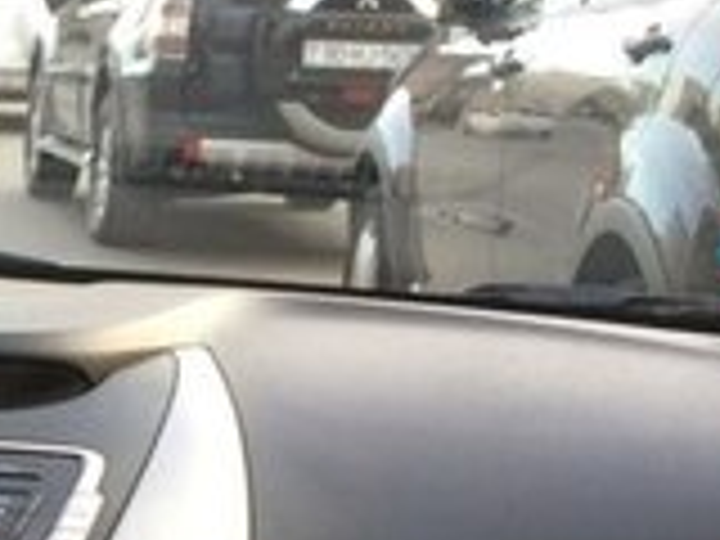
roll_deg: -1.3
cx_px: -248
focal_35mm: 120
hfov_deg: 15.5
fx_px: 2496
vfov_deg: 12.0
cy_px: 704
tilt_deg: -14.4
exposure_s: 1/33
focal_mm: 4.15
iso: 40
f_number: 2.2
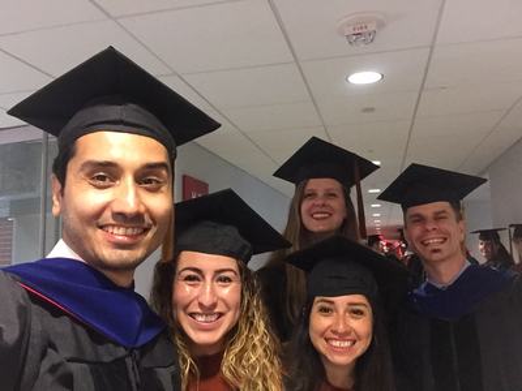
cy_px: 196
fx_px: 467
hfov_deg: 58.4
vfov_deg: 45.4
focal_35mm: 31
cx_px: 261
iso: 320
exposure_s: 1/30
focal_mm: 2.65
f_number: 2.2
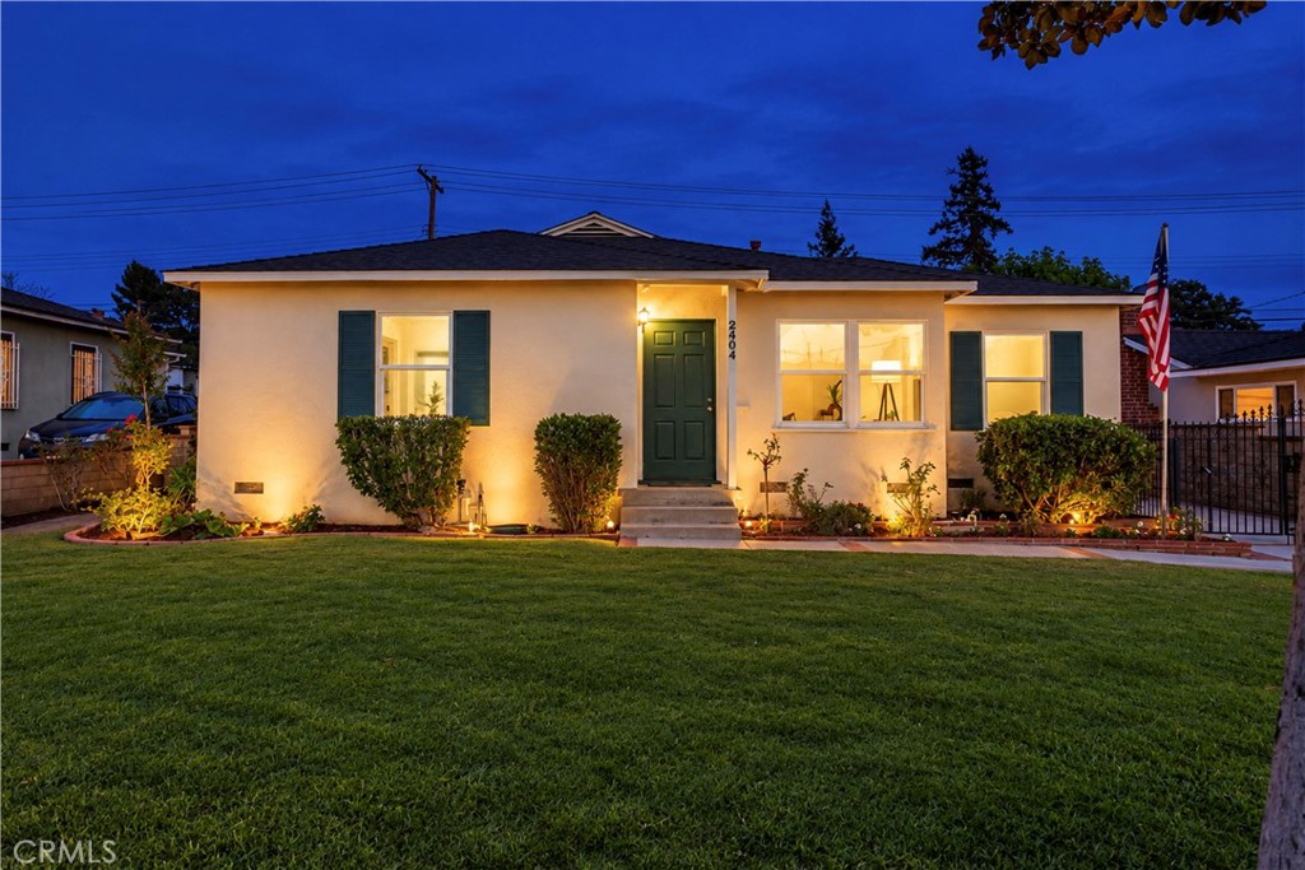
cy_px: 435
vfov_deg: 47.9
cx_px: 652
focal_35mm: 27
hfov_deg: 67.4
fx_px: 979
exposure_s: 1/30
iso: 1000
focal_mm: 18
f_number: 5
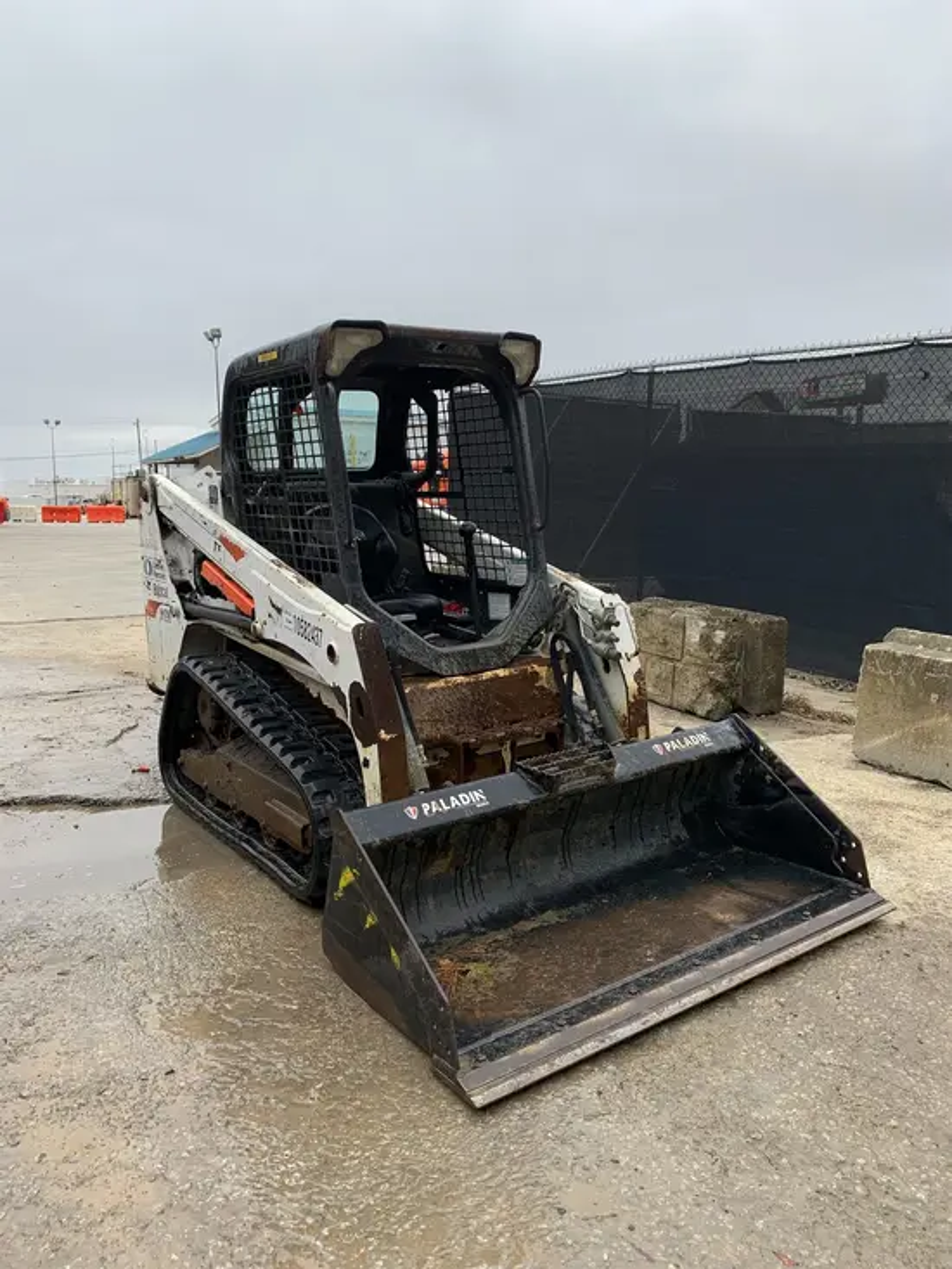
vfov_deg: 67.3
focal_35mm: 26
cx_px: 476
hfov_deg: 53.1
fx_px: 953
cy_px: 634
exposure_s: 1/388
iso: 25
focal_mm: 4.25
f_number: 1.8
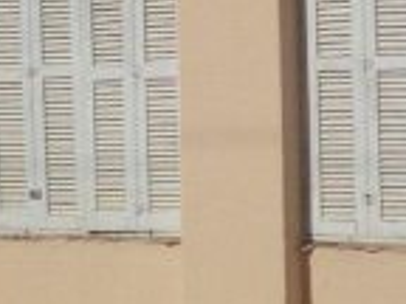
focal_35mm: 183
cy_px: 137
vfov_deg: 8.1
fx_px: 2146
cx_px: 330
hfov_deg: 10.8
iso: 100
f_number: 4.5
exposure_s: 1/2000
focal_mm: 5.9
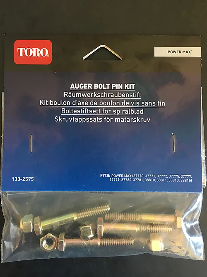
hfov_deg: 48.2
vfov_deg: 61.7
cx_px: 104
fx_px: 231
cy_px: 138
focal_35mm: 29
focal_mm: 4.15
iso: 100
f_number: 2.2
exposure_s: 1/33
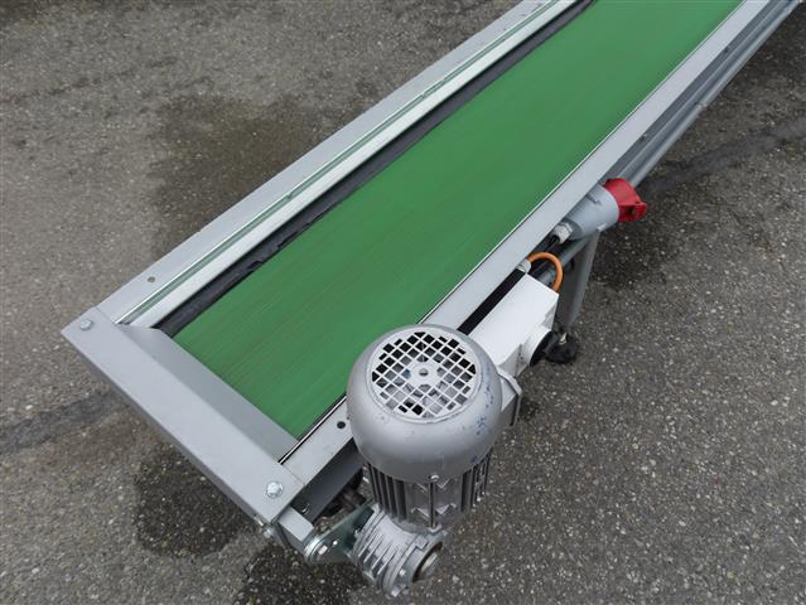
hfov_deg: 59.9
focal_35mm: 30
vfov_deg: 46.8
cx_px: 403
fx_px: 699
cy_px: 302
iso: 160
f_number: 5.6
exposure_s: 1/200
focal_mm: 15
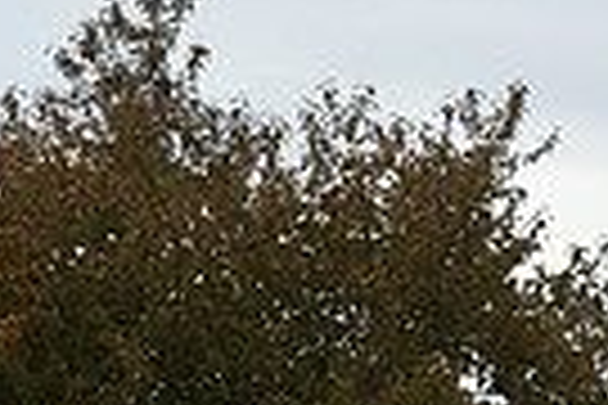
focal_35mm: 194
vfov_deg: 6.8
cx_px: 243
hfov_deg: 10.6
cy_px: 844
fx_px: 3276
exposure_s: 1/5000
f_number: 3.2
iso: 500
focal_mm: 30
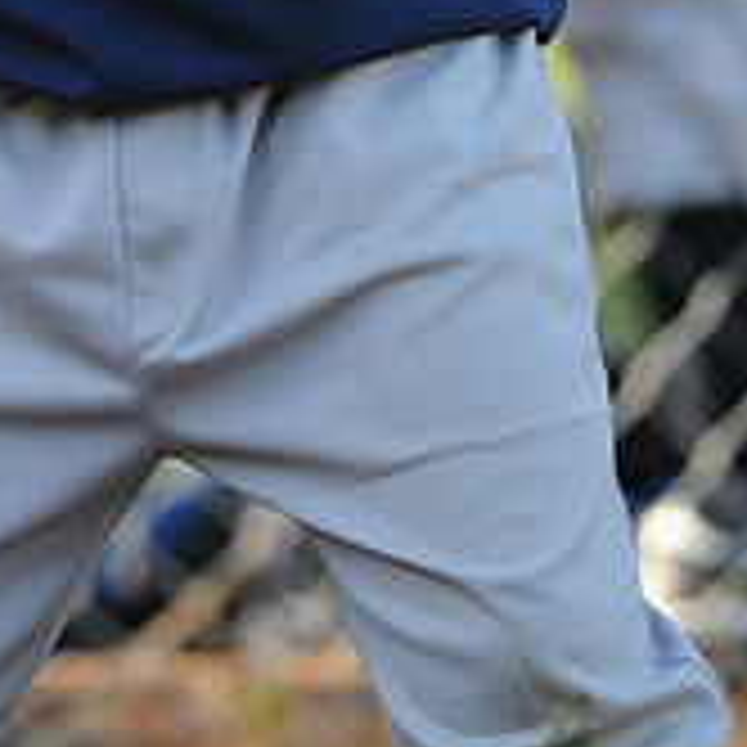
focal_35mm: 1334
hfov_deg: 1.3
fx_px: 32569
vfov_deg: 1.3
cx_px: 106
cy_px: -486
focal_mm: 300
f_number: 4
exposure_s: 1/800
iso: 800
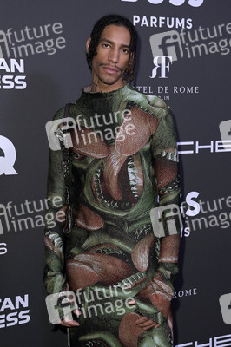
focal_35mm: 58
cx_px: 116
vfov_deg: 34.5
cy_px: 174
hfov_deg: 23.3
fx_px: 559
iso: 1000
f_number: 5.6
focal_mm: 58
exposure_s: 1/250
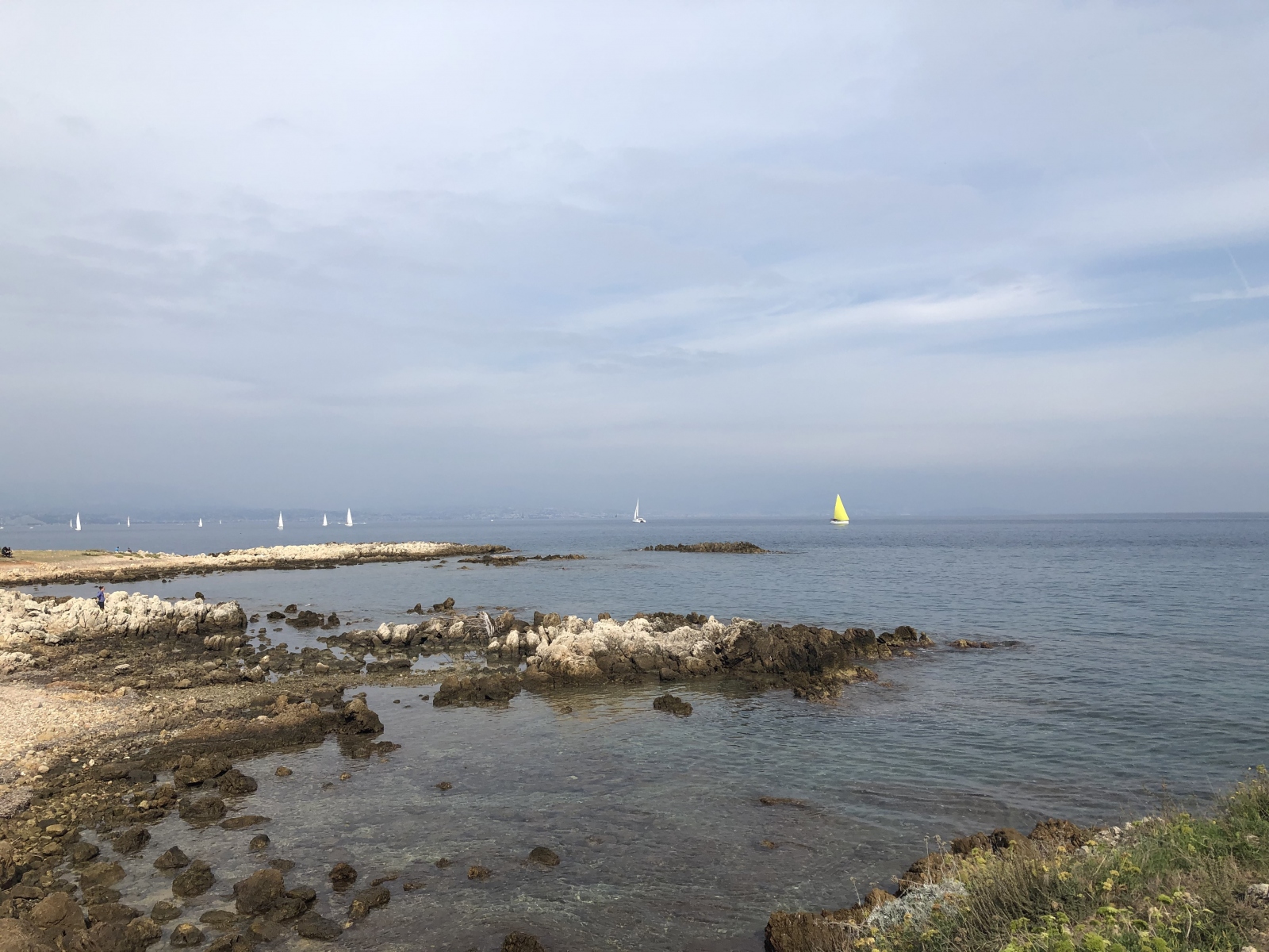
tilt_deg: +2.6
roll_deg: +0.2
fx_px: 1026
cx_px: 634
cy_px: 476
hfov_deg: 63.4
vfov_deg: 49.7
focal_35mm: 28
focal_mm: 3.99
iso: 20
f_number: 1.8
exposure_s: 1/3436
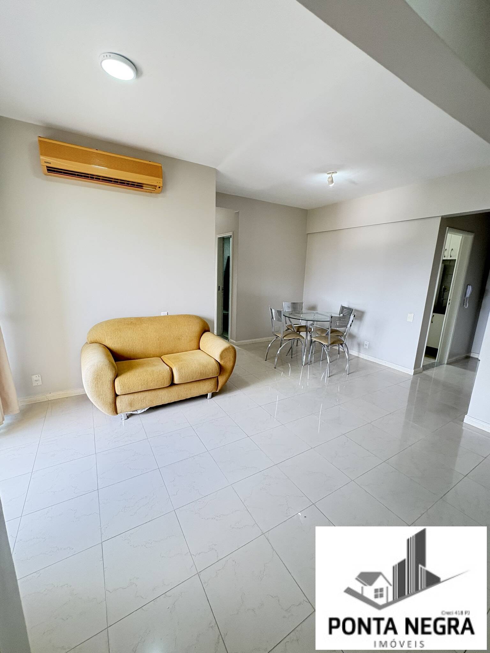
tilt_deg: -11.0
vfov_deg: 102.1
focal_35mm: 14
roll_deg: +0.1
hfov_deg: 85.7
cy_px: 326
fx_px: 264
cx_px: 245
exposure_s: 1/120
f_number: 2.2
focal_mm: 2.22
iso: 320
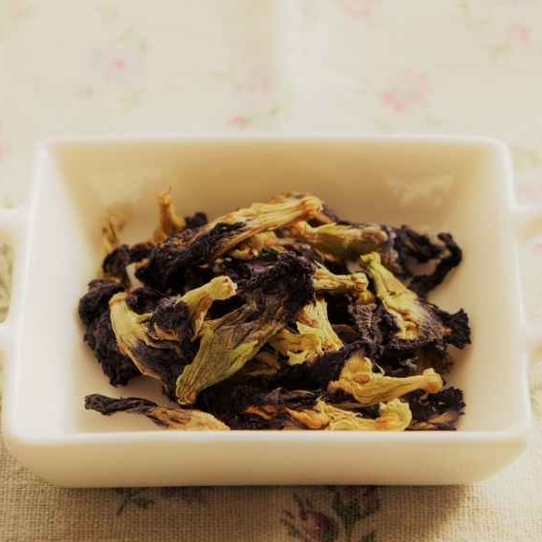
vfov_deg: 15.3
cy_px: 279
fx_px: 2019
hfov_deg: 15.3
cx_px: 268
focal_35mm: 114
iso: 100
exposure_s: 1/80
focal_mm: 50
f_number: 5
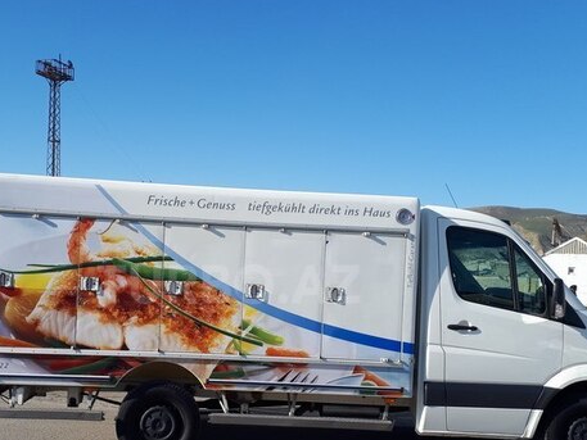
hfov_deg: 47.5
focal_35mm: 39
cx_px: 229
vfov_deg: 36.5
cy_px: 284
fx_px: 662
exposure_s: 1/1410
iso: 40
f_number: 1.9
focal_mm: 3.6
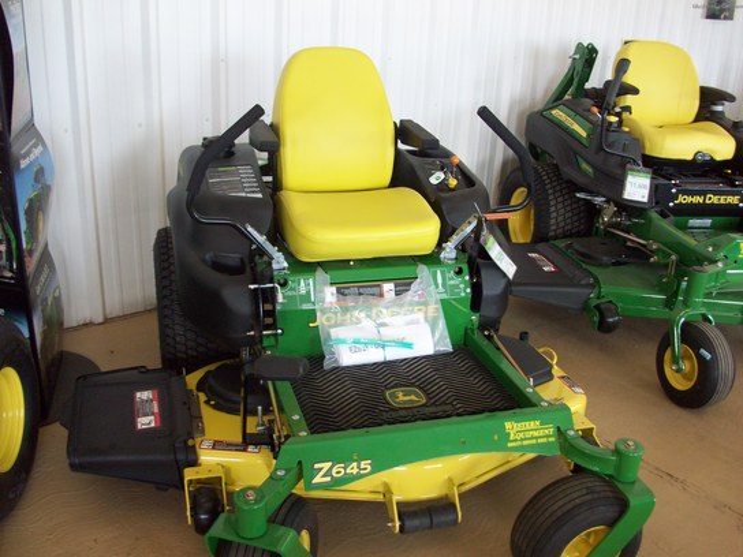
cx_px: 372
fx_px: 730
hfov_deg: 54.0
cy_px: 278
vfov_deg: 41.8
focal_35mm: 34
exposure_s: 1/60
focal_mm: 5.7
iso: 107
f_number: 2.8
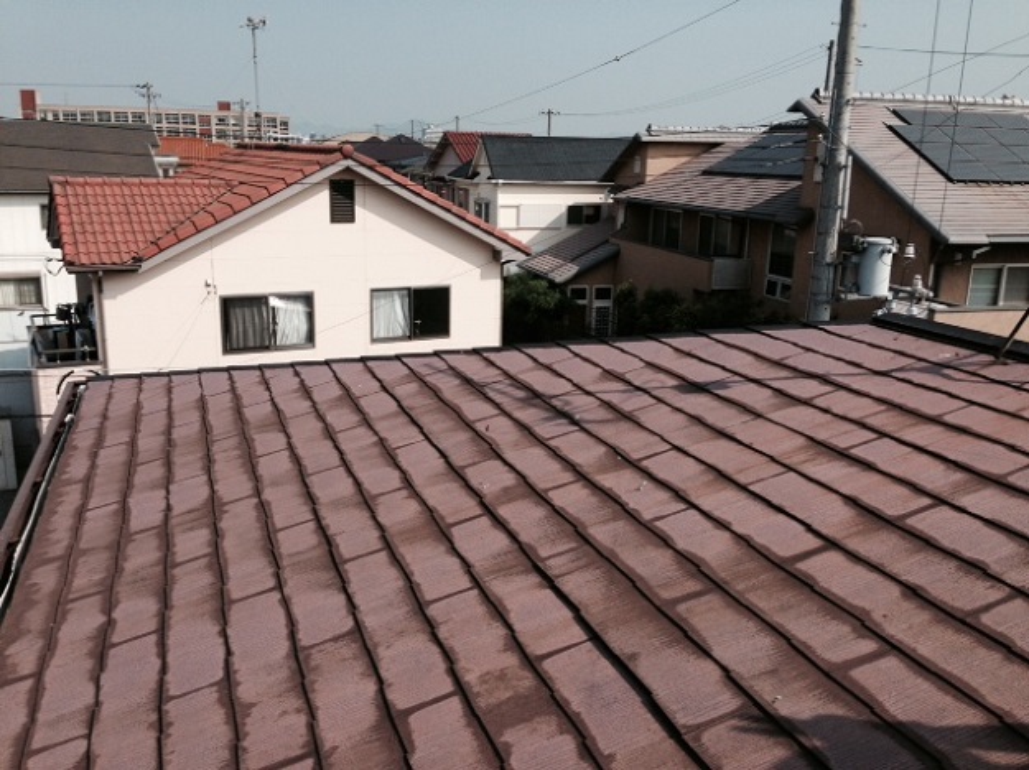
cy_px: 385
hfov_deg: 55.4
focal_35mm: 33
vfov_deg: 42.9
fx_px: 980
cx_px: 514
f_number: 2.4
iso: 50
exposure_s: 1/2088
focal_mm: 4.12
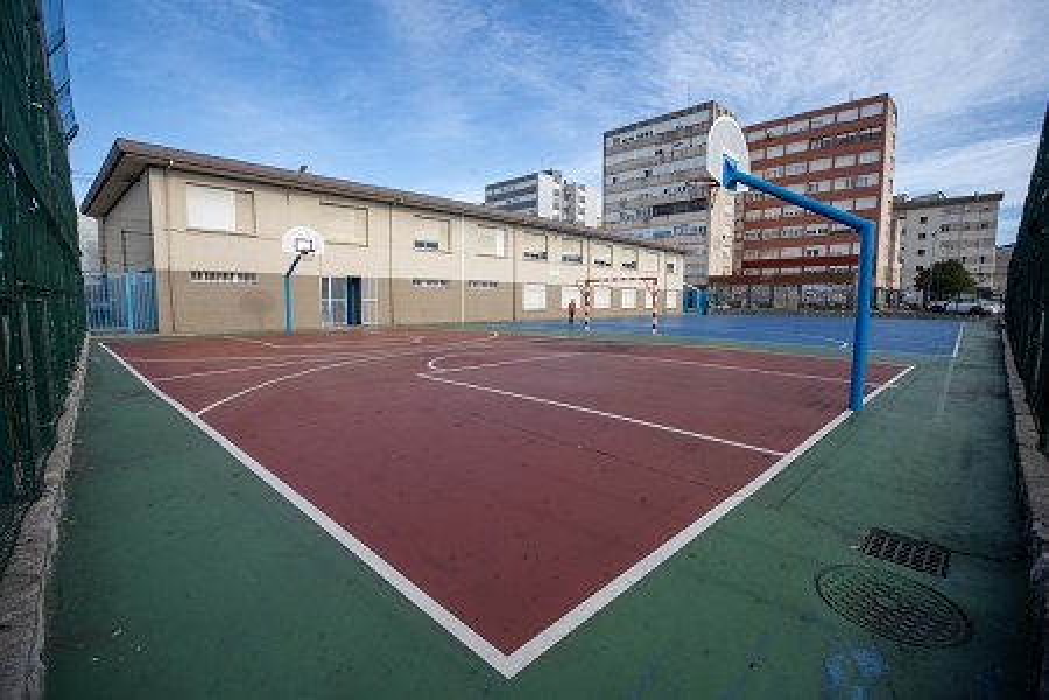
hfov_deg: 96.7
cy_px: 350
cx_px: 524
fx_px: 466
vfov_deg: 73.7
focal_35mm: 16
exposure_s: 1/160
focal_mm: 16
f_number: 13
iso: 320
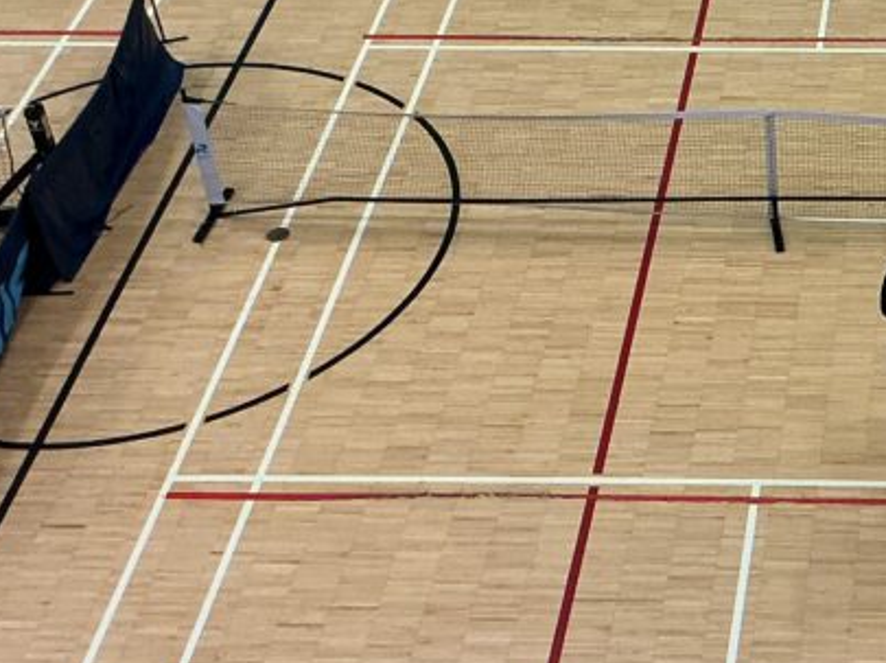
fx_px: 2199
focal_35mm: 86
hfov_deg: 21.7
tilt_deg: -35.7
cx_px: 947
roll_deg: +1.4
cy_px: 136
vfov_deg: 17.0
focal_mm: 3
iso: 80
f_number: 1.8
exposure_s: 1/60
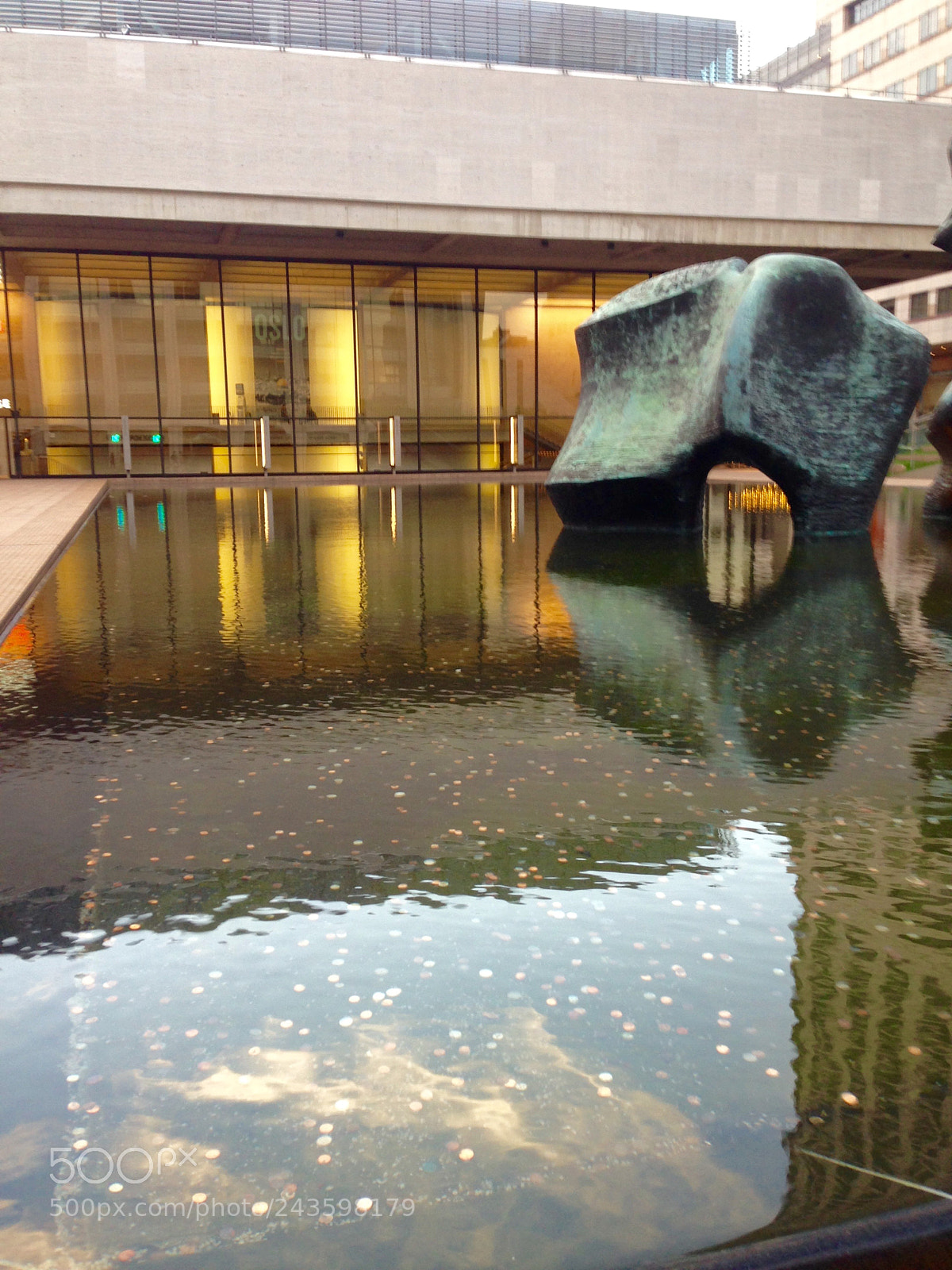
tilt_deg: -8.3
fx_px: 1210
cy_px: 635
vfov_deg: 55.4
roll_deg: +0.7
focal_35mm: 33
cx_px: 476
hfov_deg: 42.9
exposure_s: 1/20
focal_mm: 4.12
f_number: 2.4
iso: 50
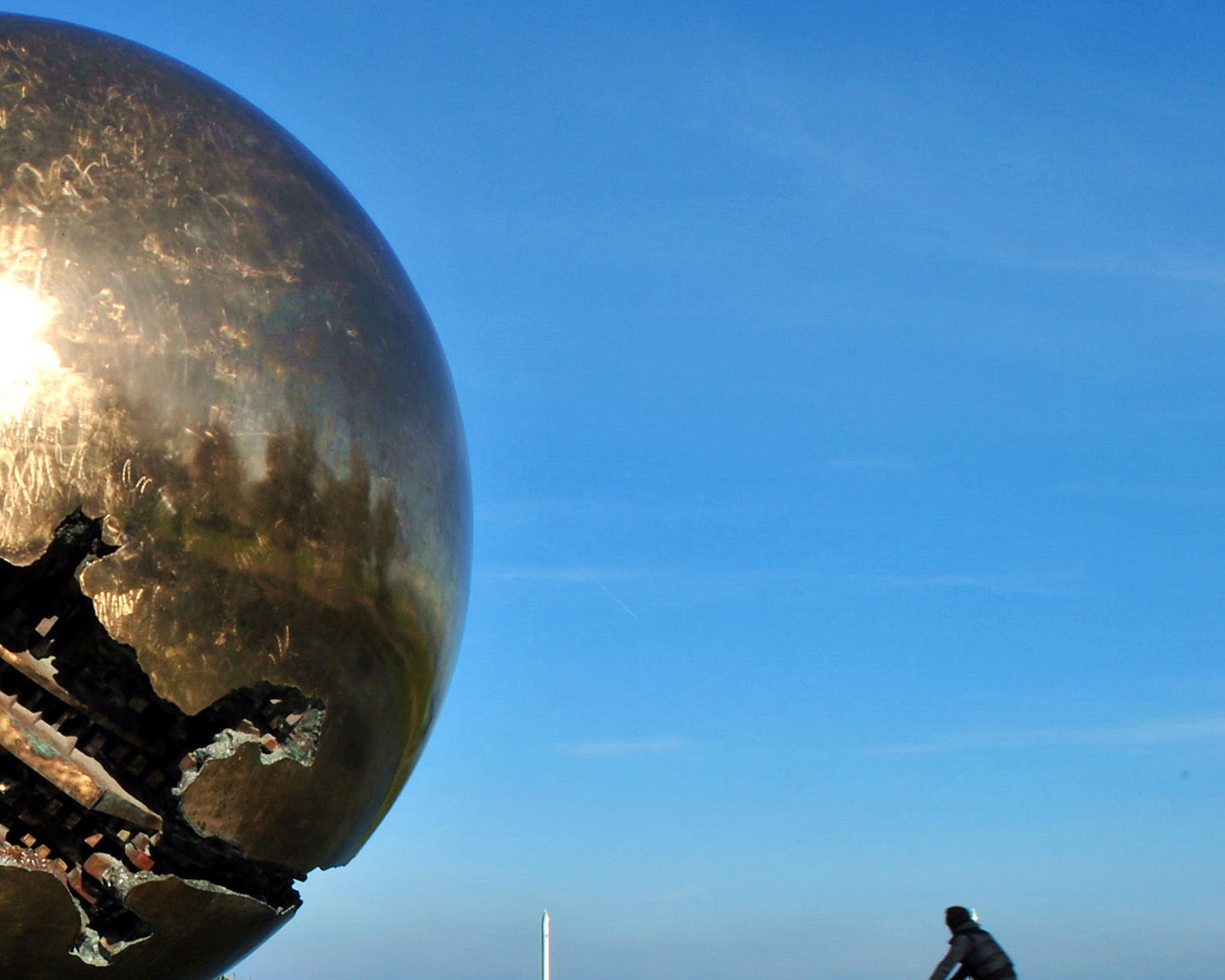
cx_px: 17
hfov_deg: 28.3
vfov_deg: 23.8
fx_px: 2284
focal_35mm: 63
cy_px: 786
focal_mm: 22
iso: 100
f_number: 22
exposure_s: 1/60
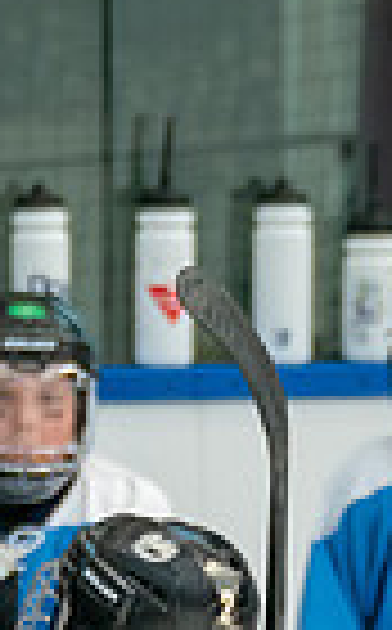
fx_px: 21489
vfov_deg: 1.7
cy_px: 867
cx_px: -89
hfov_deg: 1.0
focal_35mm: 1252
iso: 2500
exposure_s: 1/2500
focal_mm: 221
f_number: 3.2
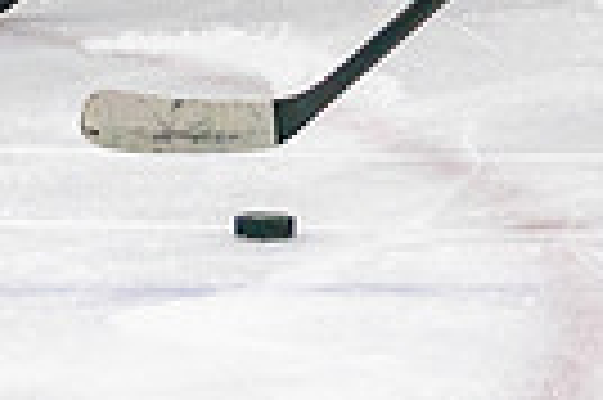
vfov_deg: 3.1
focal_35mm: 447
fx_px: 7478
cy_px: -317
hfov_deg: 4.6
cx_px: 559
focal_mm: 70
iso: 3200
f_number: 2.8
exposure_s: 1/1250
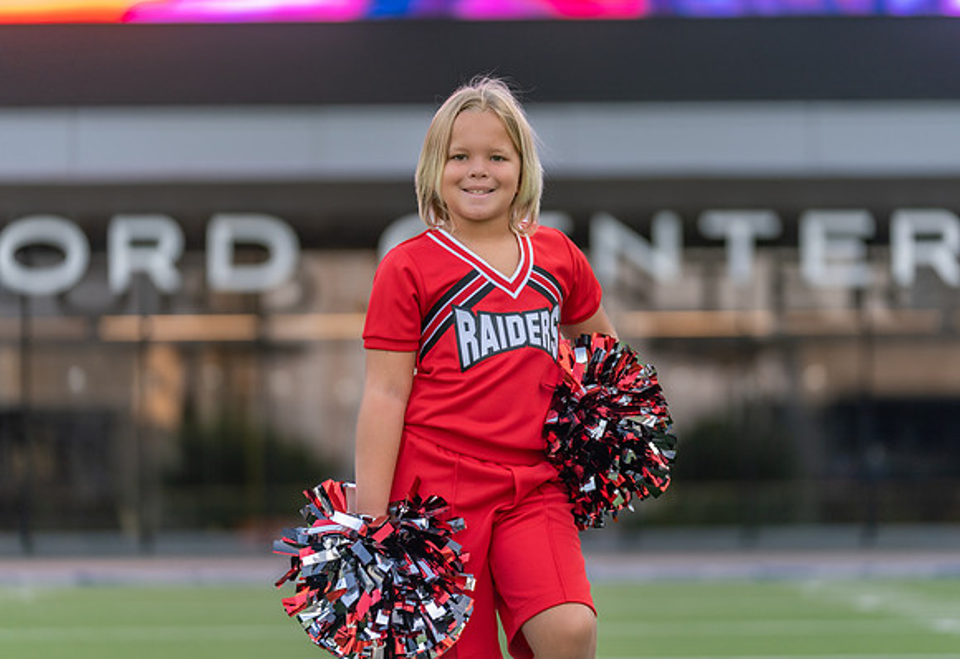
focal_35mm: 152
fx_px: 4081
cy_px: 320
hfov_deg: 13.4
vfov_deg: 9.2
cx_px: 508
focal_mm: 143
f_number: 2.8
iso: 320
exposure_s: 1/400
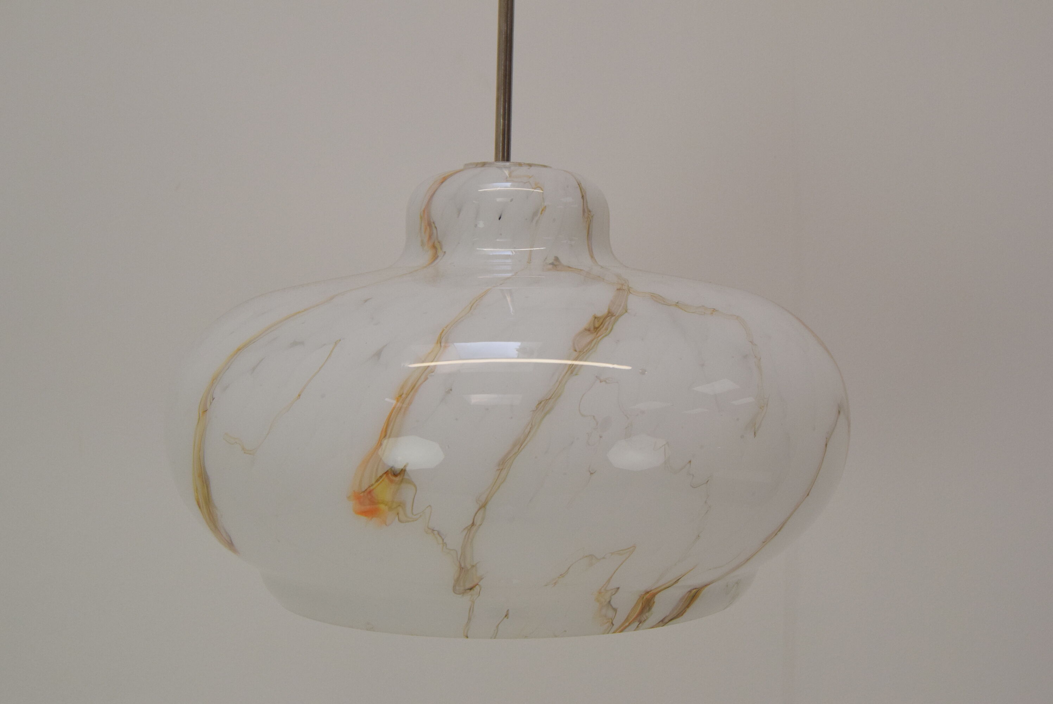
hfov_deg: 41.1
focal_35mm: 48
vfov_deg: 28.1
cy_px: 352
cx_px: 526
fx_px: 1405
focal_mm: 32
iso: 1600
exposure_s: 1/400
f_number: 10
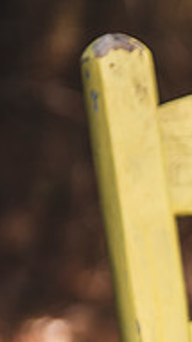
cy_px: 345
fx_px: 2025
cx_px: 517
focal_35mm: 223
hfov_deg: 5.2
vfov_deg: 9.6
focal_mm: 70
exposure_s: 1/640
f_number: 2.8
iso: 100
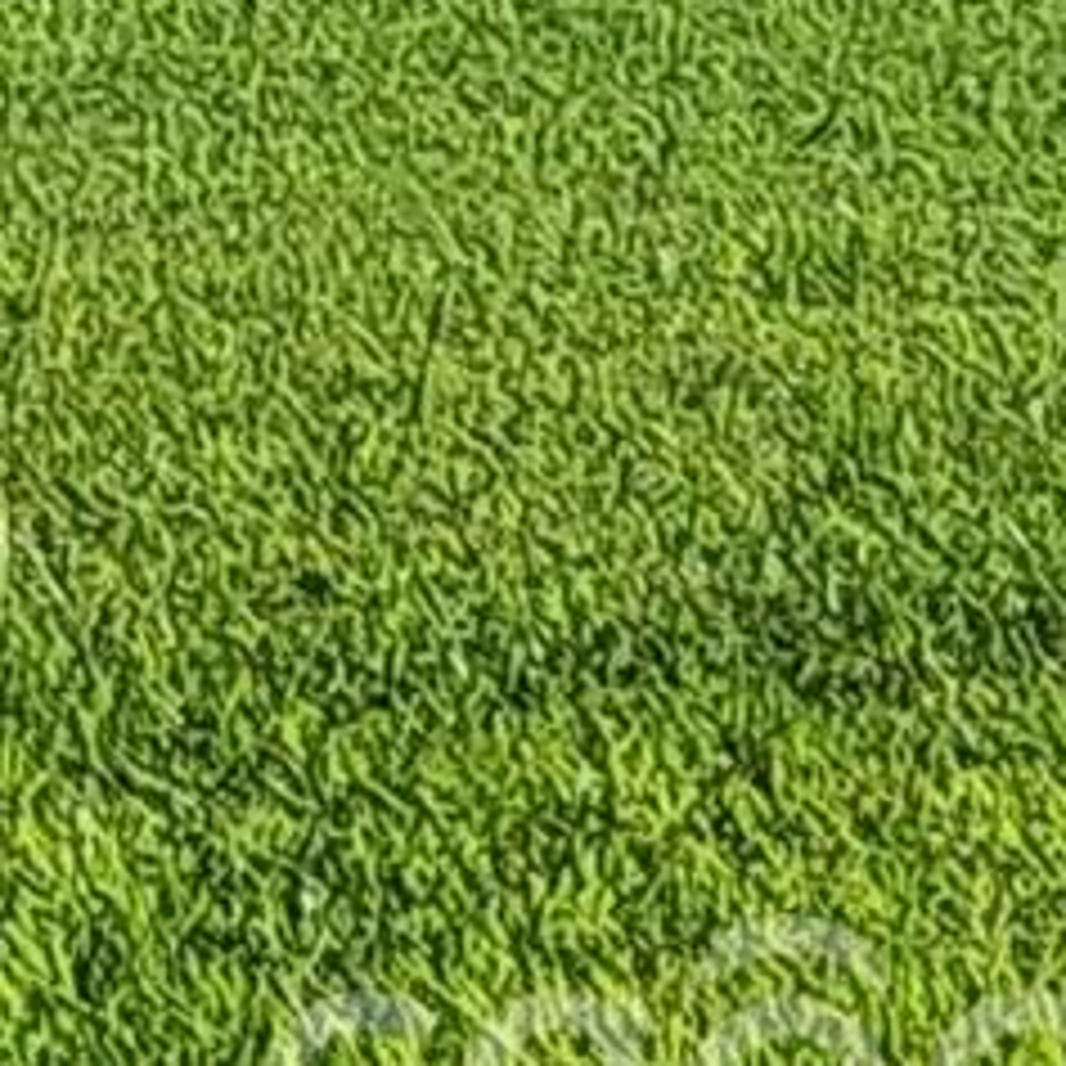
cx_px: -1799
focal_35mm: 176
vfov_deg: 8.5
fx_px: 6132
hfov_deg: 8.7
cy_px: -1970
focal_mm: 6.4
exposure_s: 1/1732
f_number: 1.8
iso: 12
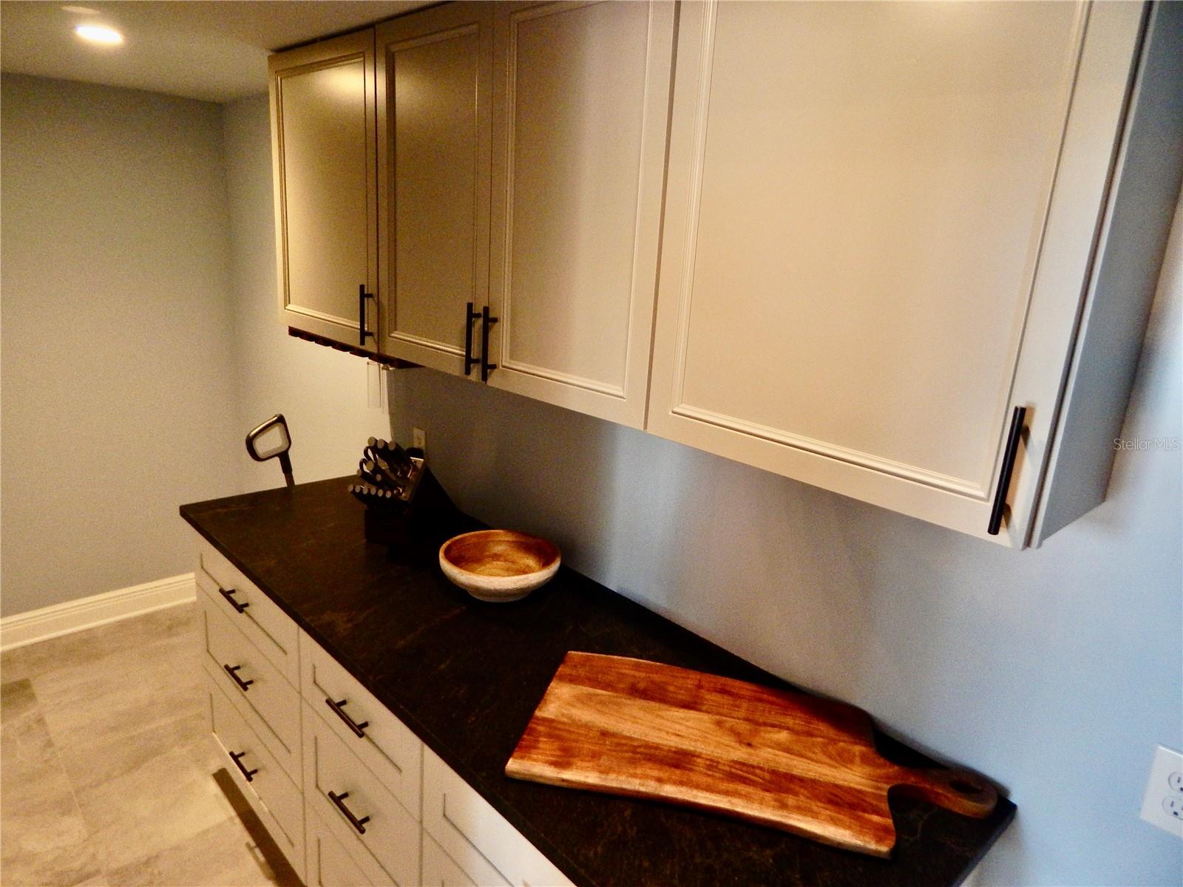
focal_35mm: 22
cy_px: 444
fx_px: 752
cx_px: 592
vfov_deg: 61.1
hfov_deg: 76.4
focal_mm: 4
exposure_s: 1/30
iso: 280
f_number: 3
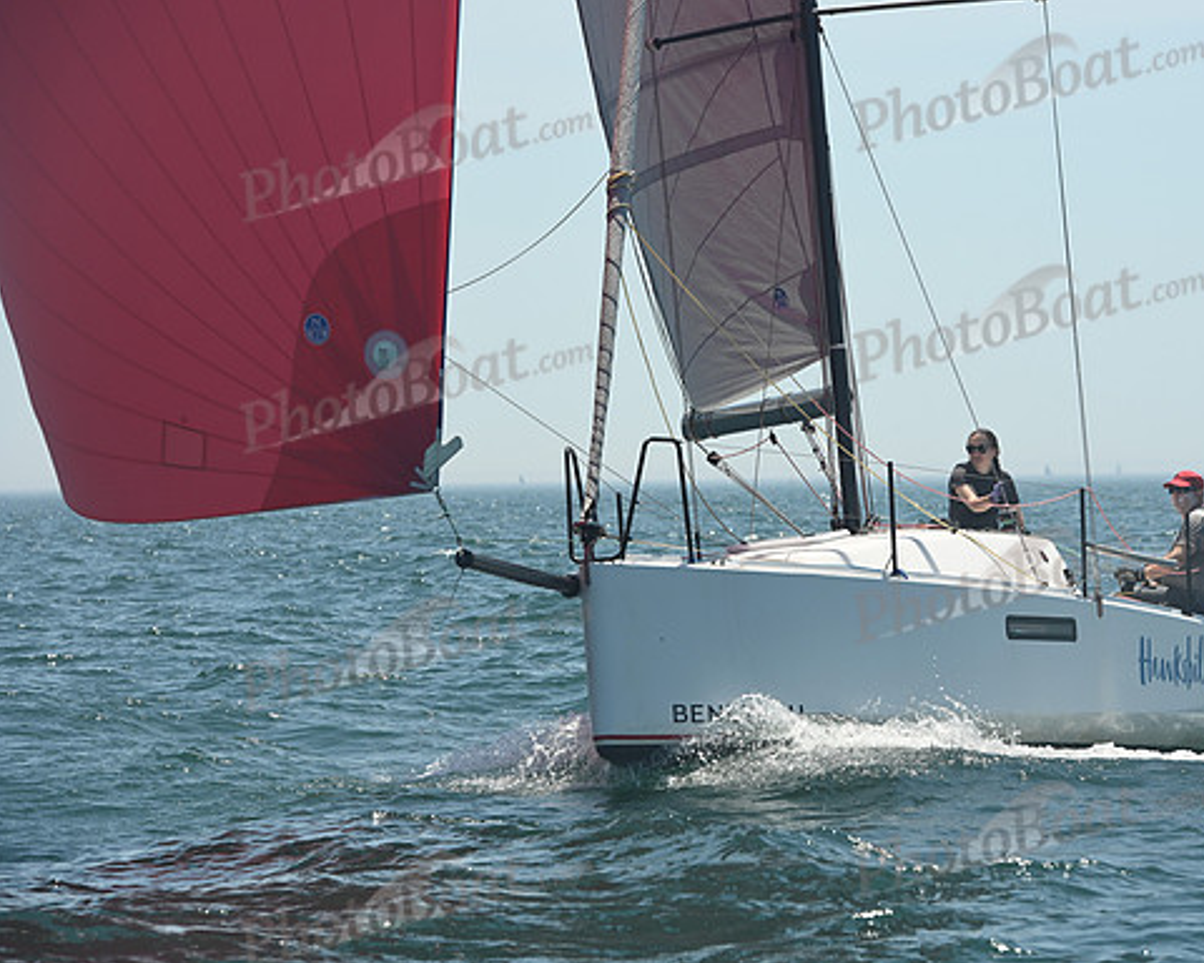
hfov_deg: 10.0
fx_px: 6877
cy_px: 483
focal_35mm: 193
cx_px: 725
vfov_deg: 8.0
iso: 320
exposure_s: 1/1000
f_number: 9
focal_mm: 170
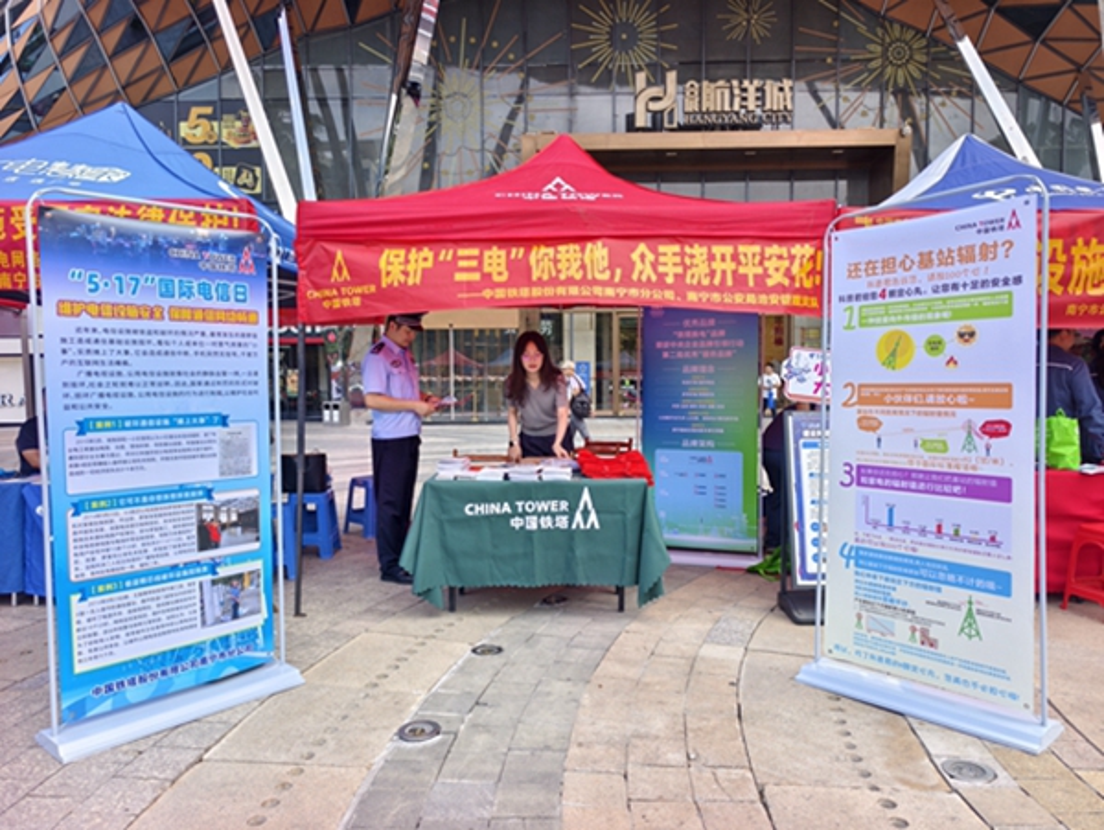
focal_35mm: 23
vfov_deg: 58.9
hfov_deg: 73.9
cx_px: 552
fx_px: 734
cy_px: 415
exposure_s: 1/302
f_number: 1.57
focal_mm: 5.6
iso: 71
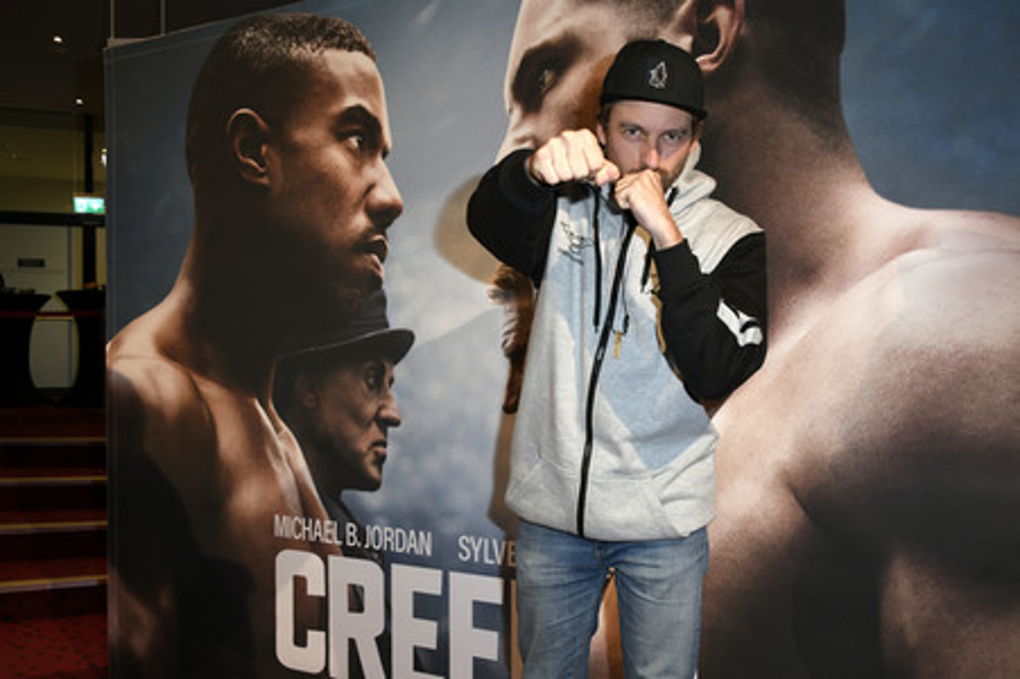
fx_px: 906
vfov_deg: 41.1
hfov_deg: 58.8
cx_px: 510
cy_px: 340
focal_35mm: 32
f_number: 6.3
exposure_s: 1/125
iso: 500
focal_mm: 32
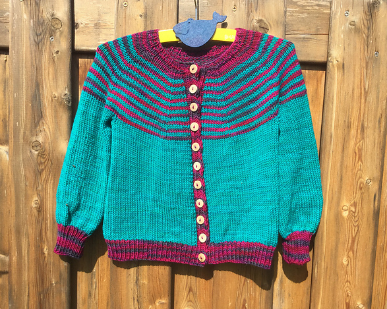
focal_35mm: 33
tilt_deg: -2.6
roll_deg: -2.8
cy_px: 154
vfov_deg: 44.5
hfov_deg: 54.2
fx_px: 378
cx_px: 194
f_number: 2.4
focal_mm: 3.3
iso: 25
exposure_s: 1/959
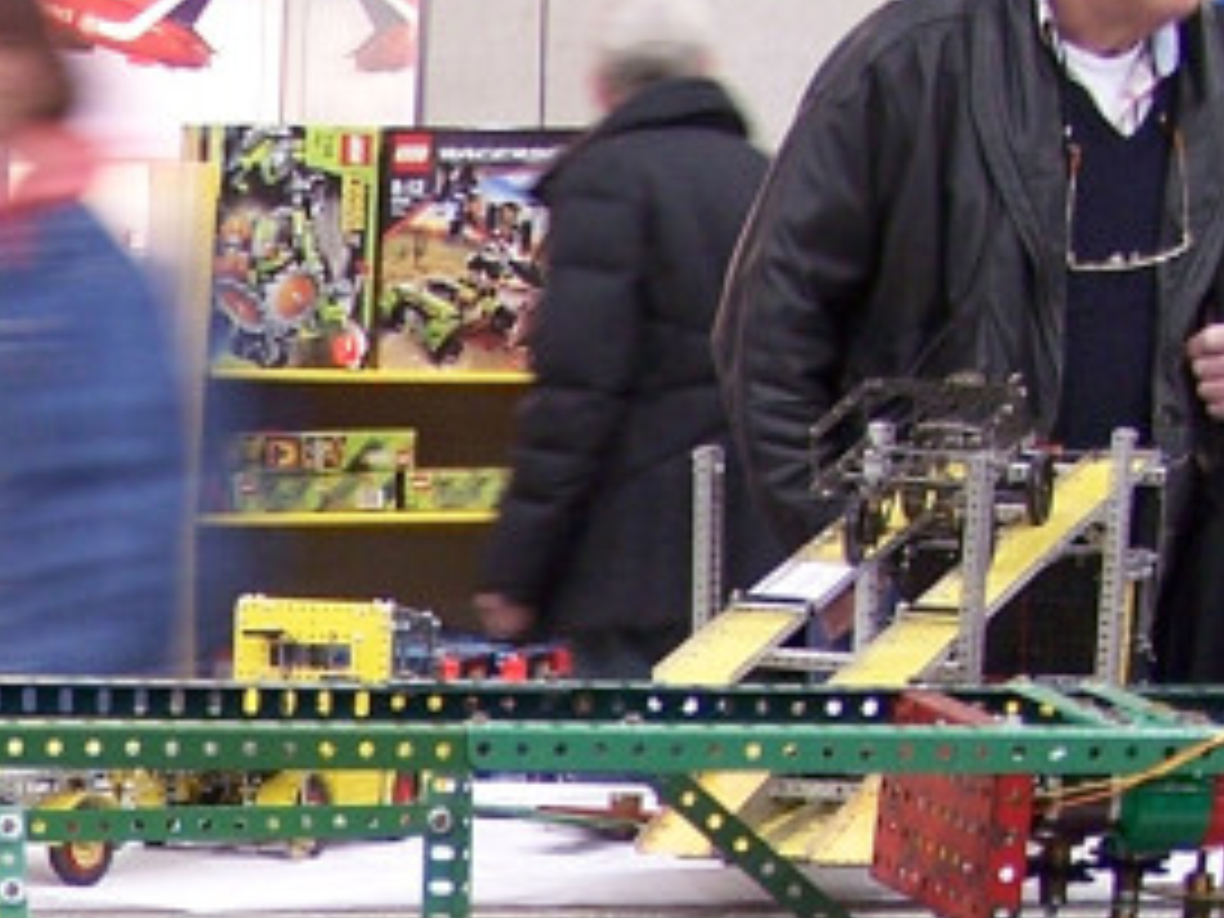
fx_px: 6400
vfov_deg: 7.9
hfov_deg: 10.6
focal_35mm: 181
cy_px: 1624
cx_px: -598
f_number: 3
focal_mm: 8
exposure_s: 1/4
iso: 80
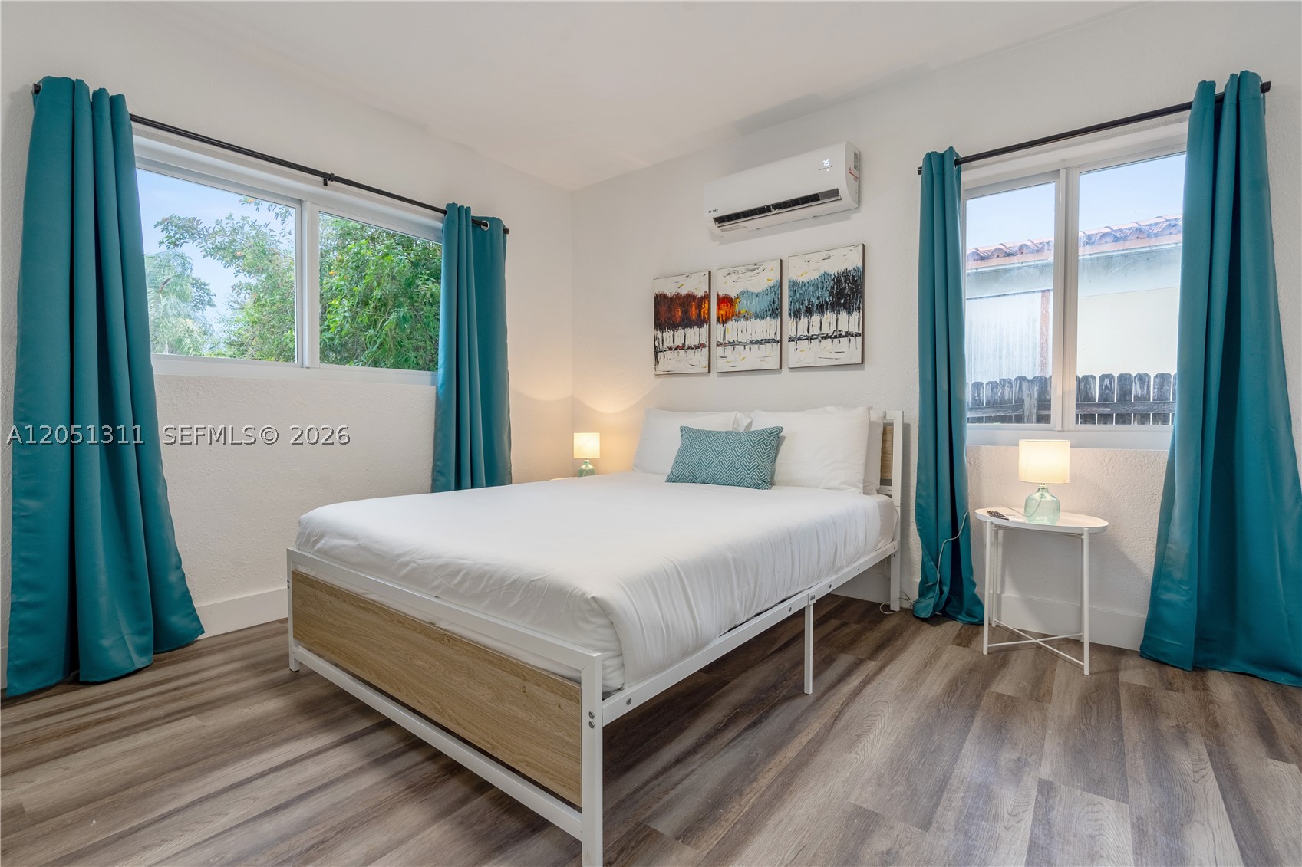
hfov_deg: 96.7
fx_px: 579
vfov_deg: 73.7
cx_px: 651
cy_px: 434
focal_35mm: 16
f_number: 8
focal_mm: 16
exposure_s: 1/160
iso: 640
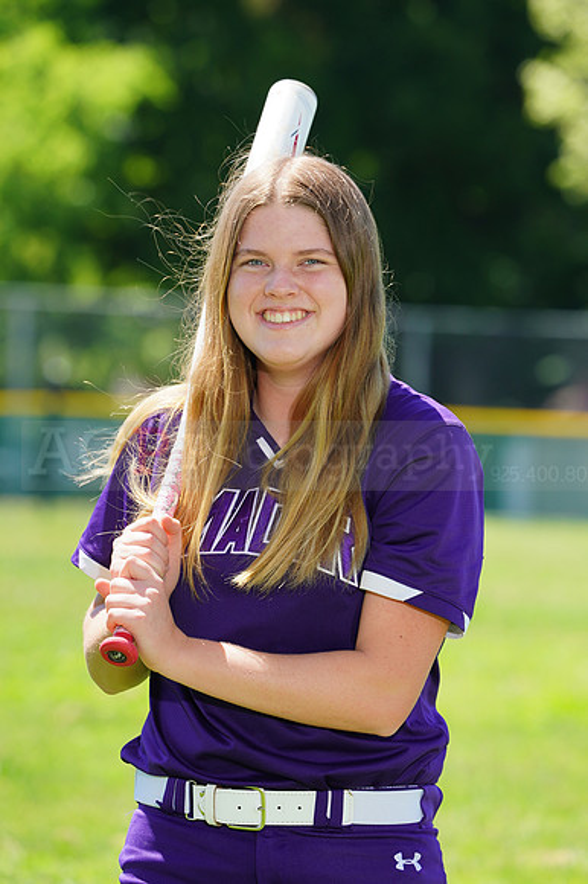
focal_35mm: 300
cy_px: 442
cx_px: 294
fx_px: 7358
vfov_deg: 6.9
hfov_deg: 4.6
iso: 200
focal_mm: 300
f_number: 9
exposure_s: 1/200
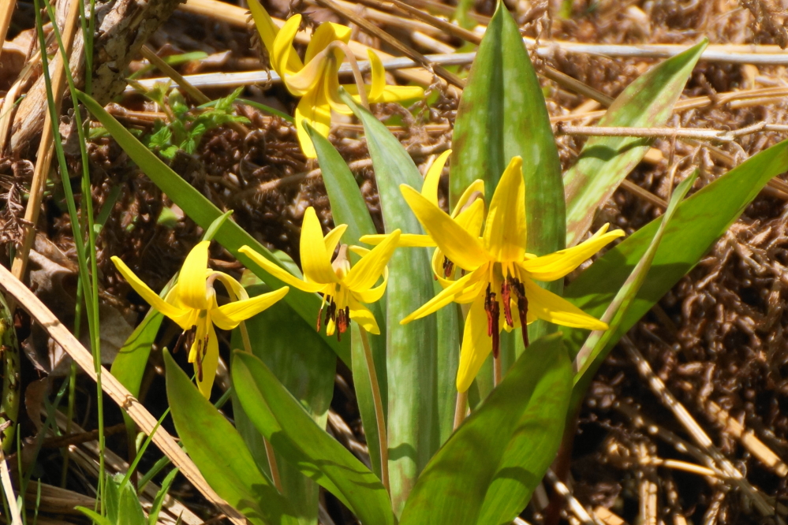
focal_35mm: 375
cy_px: 262
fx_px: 8208
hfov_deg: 5.5
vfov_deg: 3.7
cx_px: 394
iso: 250
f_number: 6.3
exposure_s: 1/400
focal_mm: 250
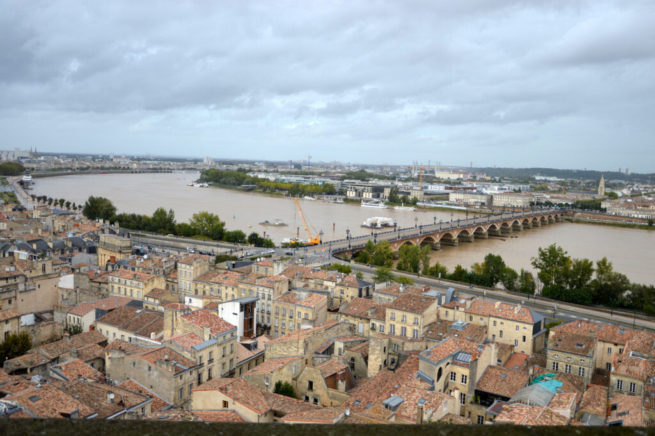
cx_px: 328
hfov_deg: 59.5
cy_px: 218
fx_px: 573
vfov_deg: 41.6
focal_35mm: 32
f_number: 3.8
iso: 100
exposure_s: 1/800
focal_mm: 21
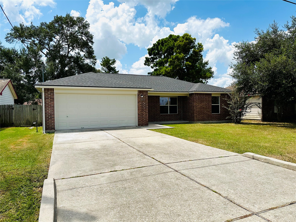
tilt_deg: +0.0
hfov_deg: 71.6
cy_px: 111
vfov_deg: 56.8
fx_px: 205
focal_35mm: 24
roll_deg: +0.1
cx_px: 148
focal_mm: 6.86
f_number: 1.78
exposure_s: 1/7576
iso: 80
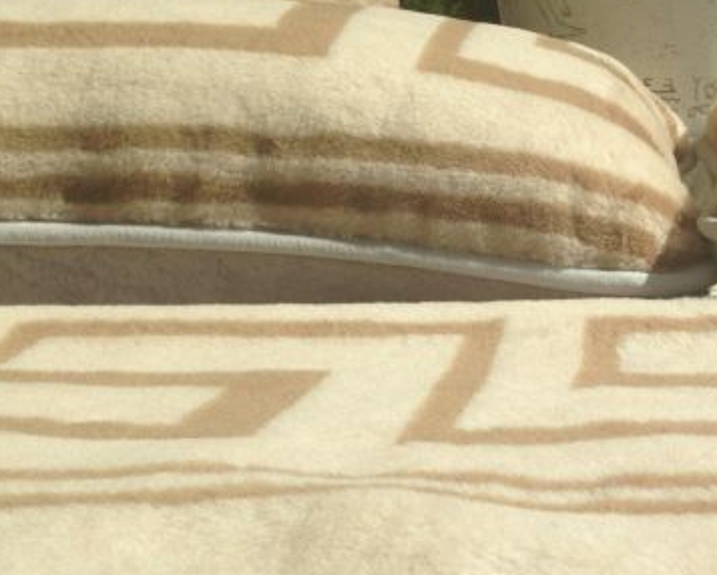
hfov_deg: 28.0
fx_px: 1359
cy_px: 352
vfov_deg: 23.8
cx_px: 702
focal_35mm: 64
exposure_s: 1/2008
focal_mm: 4.13
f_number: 2.4
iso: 50
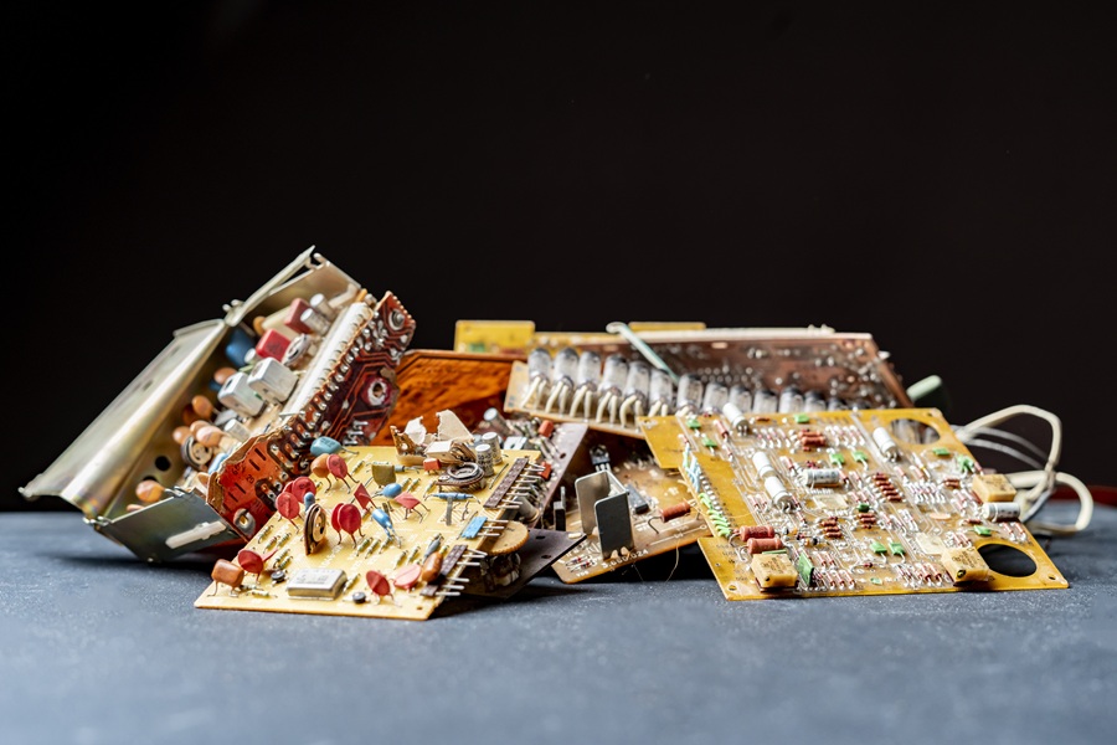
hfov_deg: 39.6
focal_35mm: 50
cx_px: 558
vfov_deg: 27.0
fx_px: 1551
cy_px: 372
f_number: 4.5
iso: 800
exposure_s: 1/25
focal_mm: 50
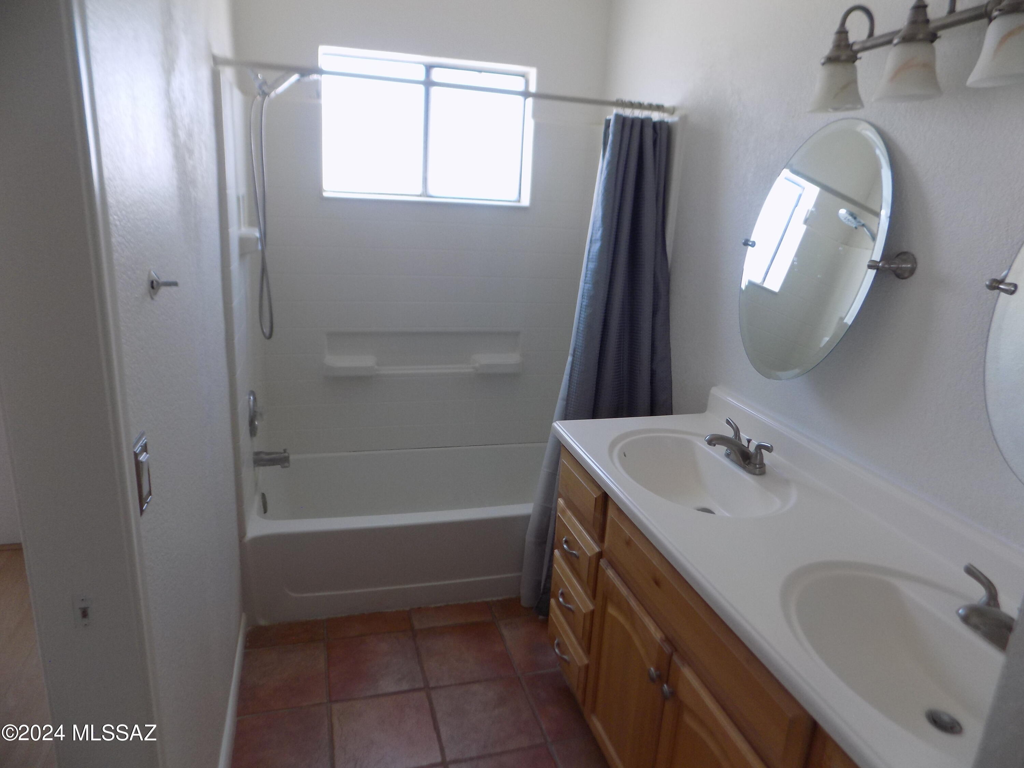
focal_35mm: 23
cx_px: 512
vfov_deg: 58.9
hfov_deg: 73.9
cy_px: 384
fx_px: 680
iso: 100
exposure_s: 1/30
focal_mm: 4
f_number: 3.1
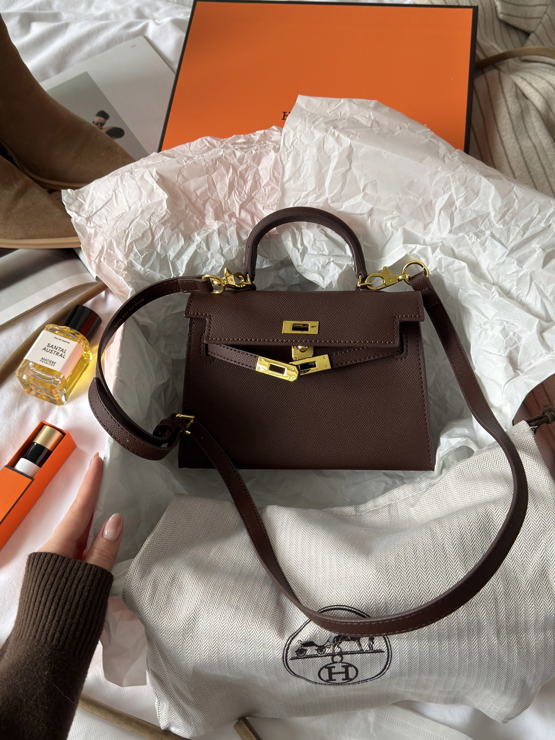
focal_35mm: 35
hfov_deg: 40.7
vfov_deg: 52.6
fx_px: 748
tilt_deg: -63.0
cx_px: 278
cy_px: 370
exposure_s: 1/60
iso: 125
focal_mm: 6.76
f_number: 1.78
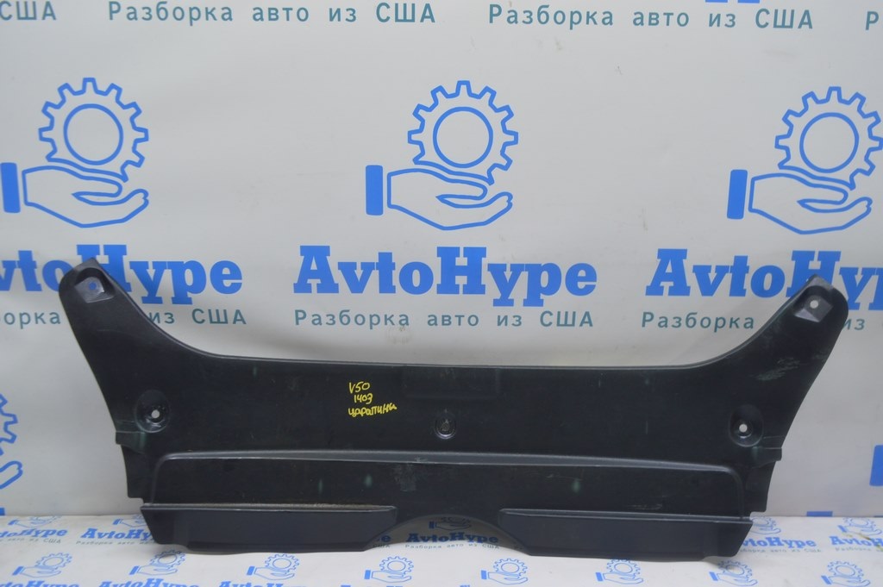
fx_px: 809
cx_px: 442
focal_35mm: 33
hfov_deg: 57.3
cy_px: 294
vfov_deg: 39.9
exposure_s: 1/20
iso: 400
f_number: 5.6
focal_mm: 22
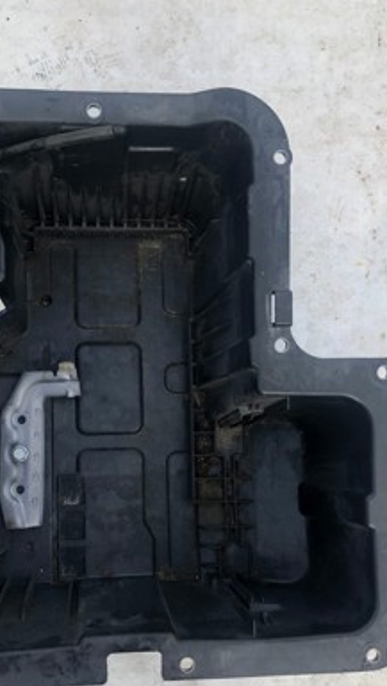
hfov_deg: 31.2
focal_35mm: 38
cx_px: 156
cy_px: 381
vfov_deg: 52.6
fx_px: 692
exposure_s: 1/125
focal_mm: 4
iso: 20
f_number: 1.8
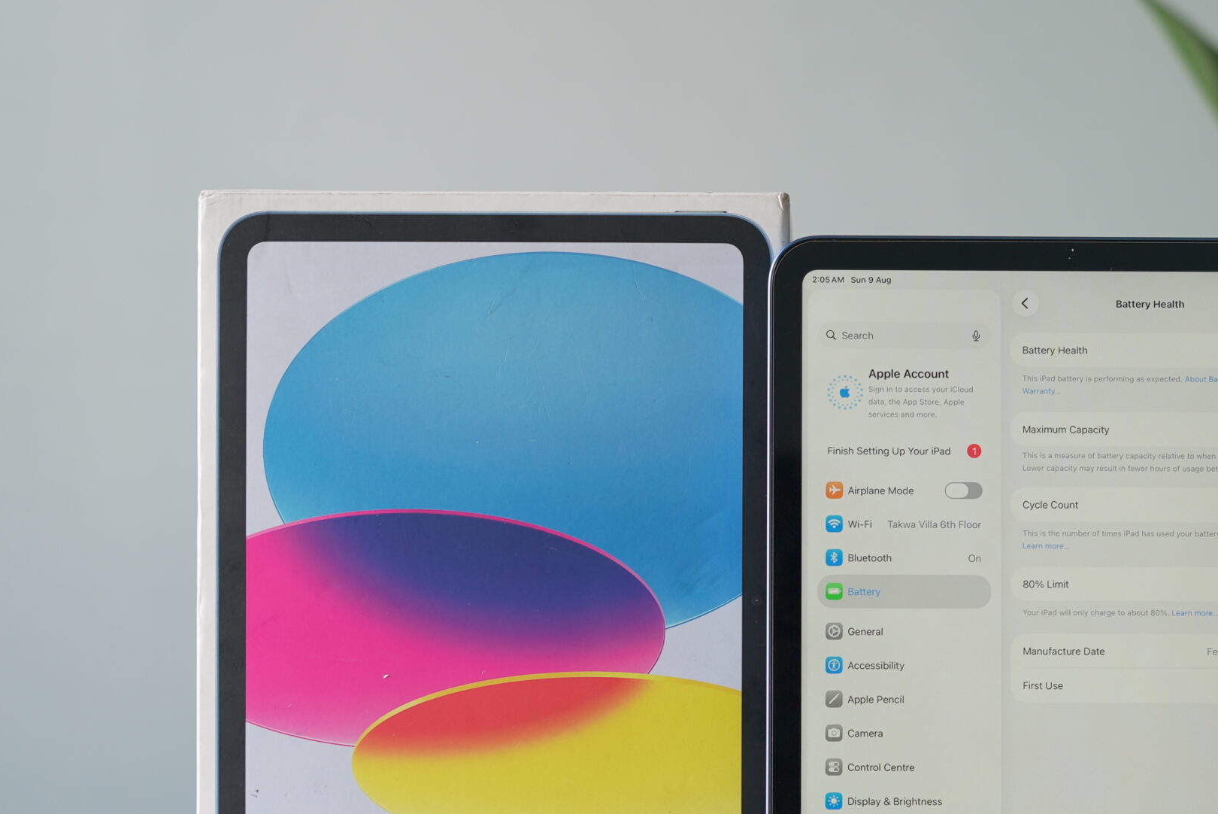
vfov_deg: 17.2
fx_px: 2674
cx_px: 814
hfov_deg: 25.5
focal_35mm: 79
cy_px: 569
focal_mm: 50
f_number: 3.5
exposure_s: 1/100
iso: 320
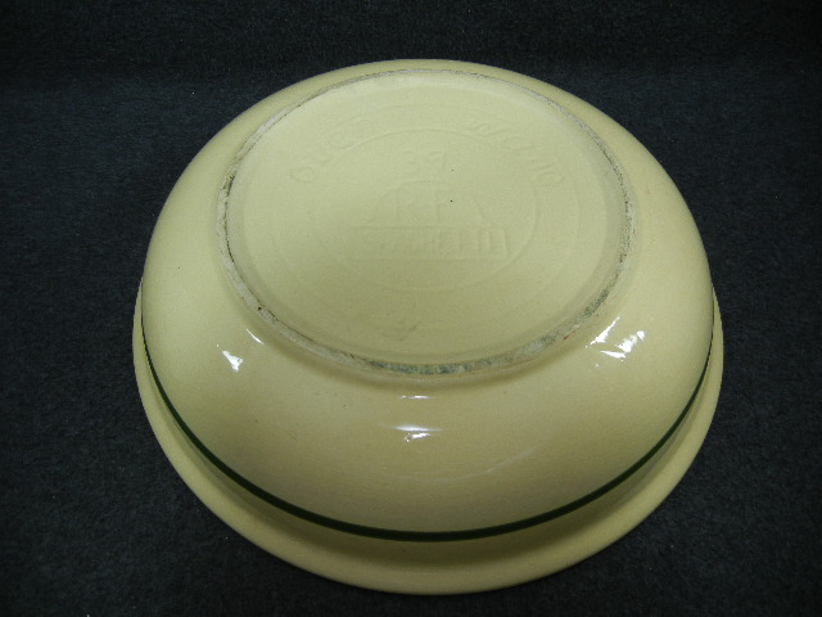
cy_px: 308
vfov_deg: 46.8
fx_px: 712
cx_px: 411
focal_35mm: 30
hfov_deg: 60.0
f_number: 3.5
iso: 160
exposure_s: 1/35.5
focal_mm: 5.4
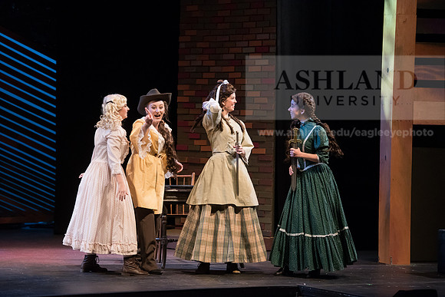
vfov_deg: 10.6
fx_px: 1607
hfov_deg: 15.8
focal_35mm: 130
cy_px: 148
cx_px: 222
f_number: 3.2
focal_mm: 130
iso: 4000
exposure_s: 1/320
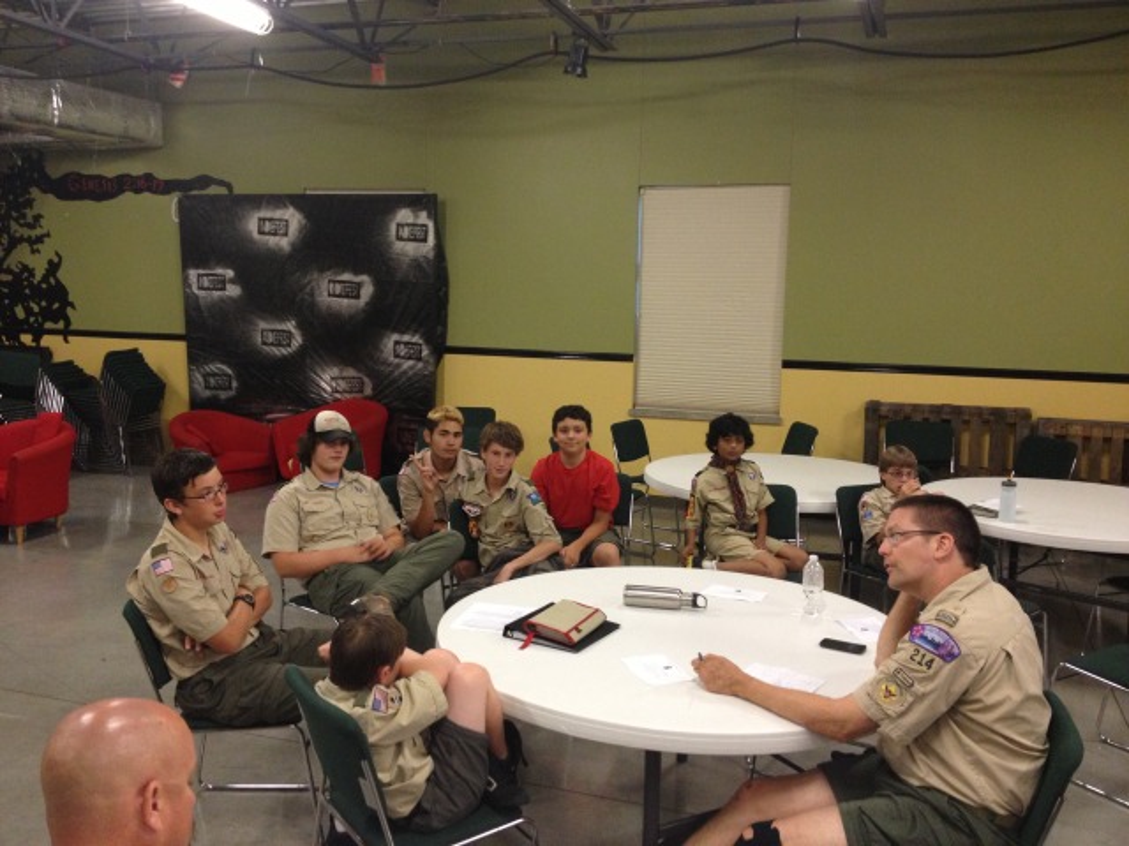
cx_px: 564
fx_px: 1142
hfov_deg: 52.6
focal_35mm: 35
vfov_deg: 40.7
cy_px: 423
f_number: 2.4
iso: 200
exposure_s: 1/20
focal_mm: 4.28
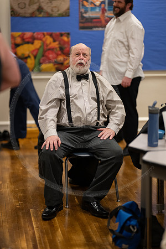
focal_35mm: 85
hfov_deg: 16.1
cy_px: 124
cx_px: 83
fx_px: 588
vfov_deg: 23.9
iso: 2000
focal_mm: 85
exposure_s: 1/1600
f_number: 1.2
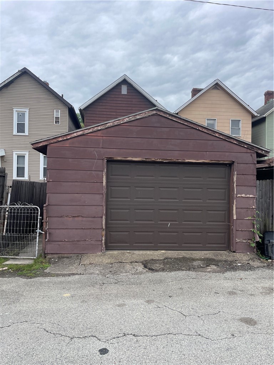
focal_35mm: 26
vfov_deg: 67.3
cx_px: 137
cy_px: 182
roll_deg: -1.7
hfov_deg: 53.1
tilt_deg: +2.5
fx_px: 274
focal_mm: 4.2
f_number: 1.6
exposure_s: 1/509
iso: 32
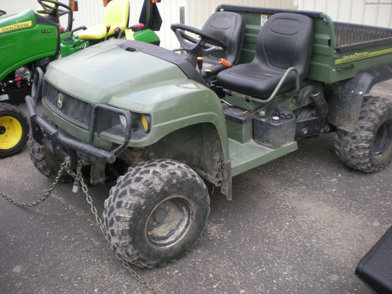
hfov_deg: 49.0
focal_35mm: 38
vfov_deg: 37.7
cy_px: 147
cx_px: 196
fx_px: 430
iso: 50
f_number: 3.1
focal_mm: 6.3
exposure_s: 1/188
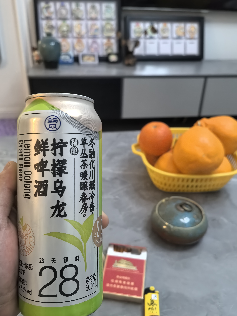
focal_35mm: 30
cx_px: 124
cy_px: 155
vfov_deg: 60.0
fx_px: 274
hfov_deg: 46.8
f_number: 2
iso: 640
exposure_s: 1/30
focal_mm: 6.35
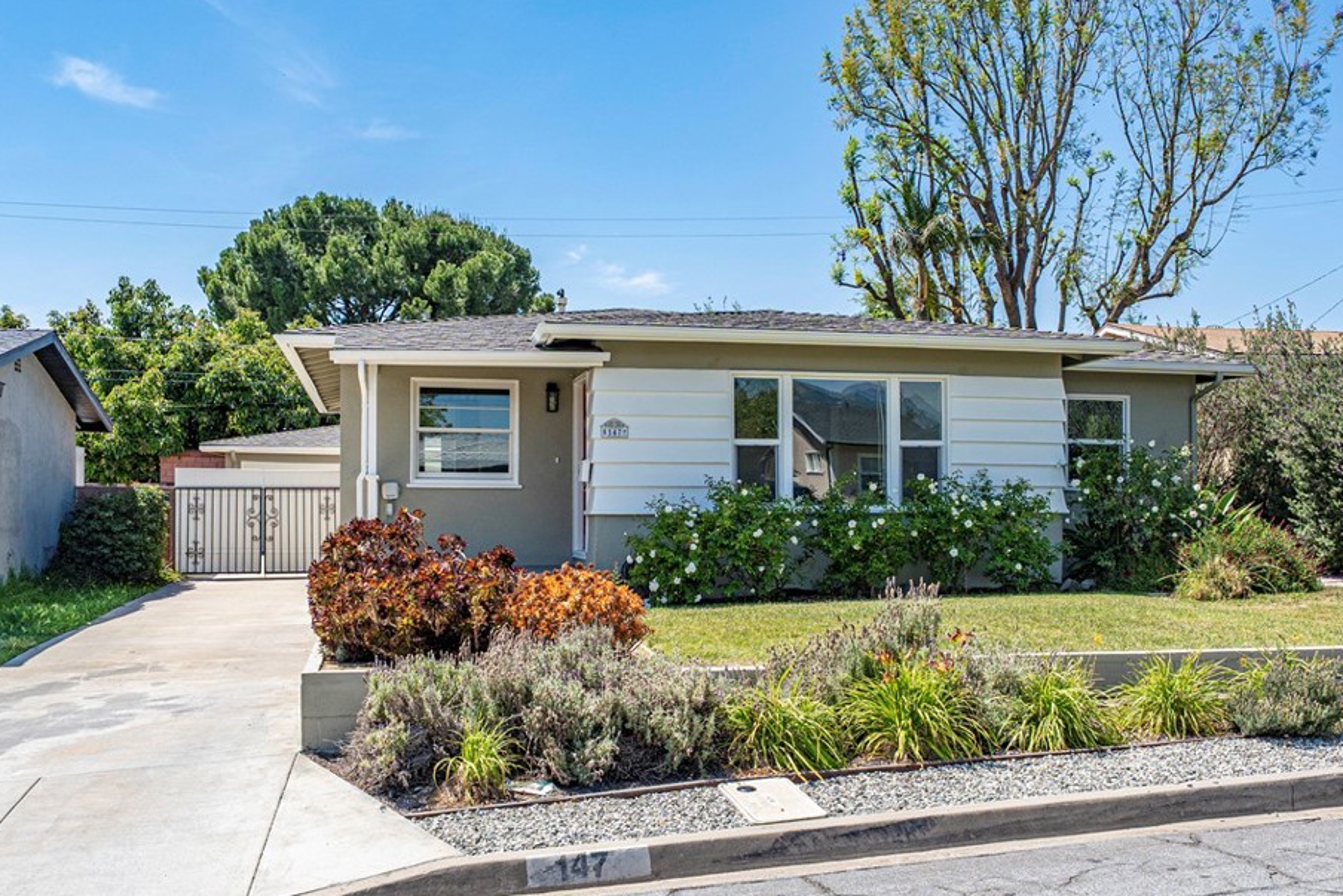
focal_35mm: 34
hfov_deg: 55.7
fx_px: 1269
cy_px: 490
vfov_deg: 38.9
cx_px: 728
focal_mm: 20
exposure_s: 1/800
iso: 200
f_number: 5.6
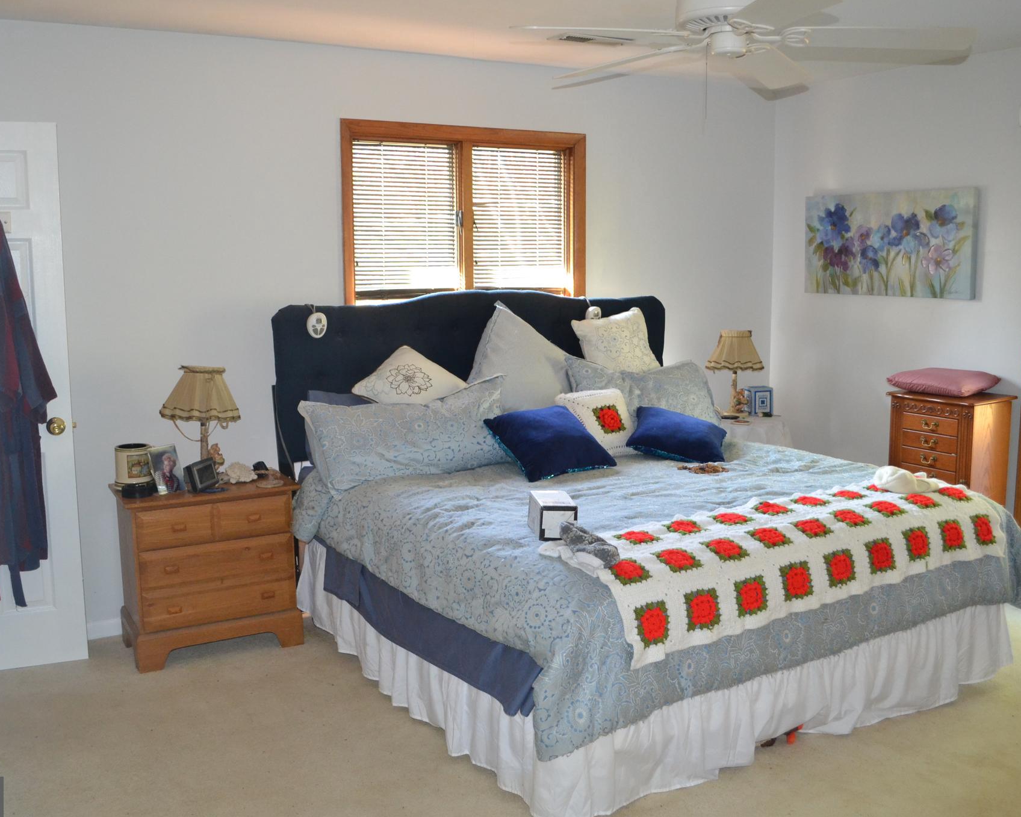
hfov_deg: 52.8
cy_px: 410
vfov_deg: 43.4
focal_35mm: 34
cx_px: 486
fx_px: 1027
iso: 1600
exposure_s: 1/60
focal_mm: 20
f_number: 3.8
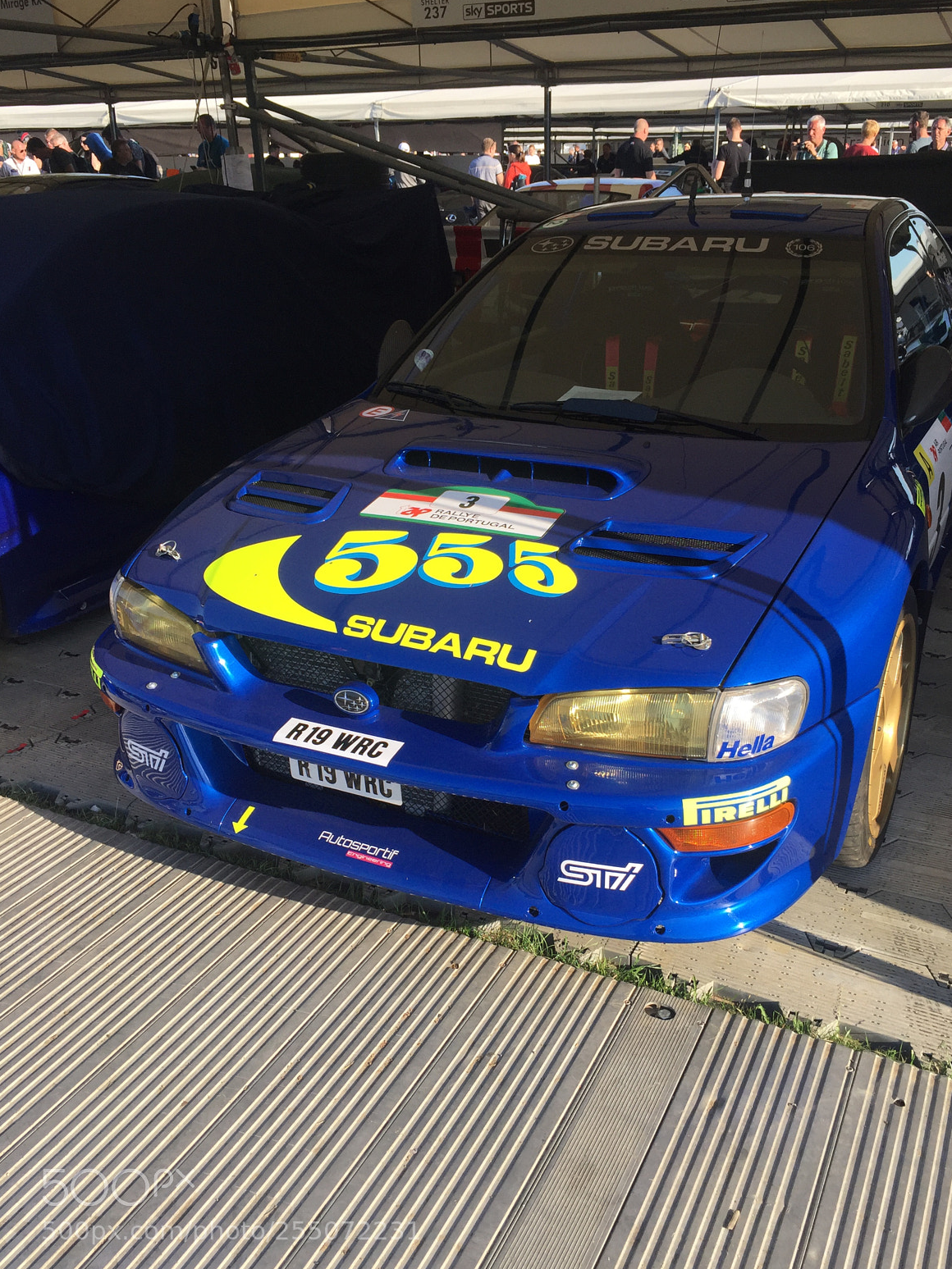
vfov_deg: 60.0
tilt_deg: -26.6
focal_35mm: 30
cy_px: 639
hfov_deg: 46.8
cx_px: 483
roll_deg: +1.4
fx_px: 1100
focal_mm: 4.15
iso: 32
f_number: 2.2
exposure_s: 1/1014
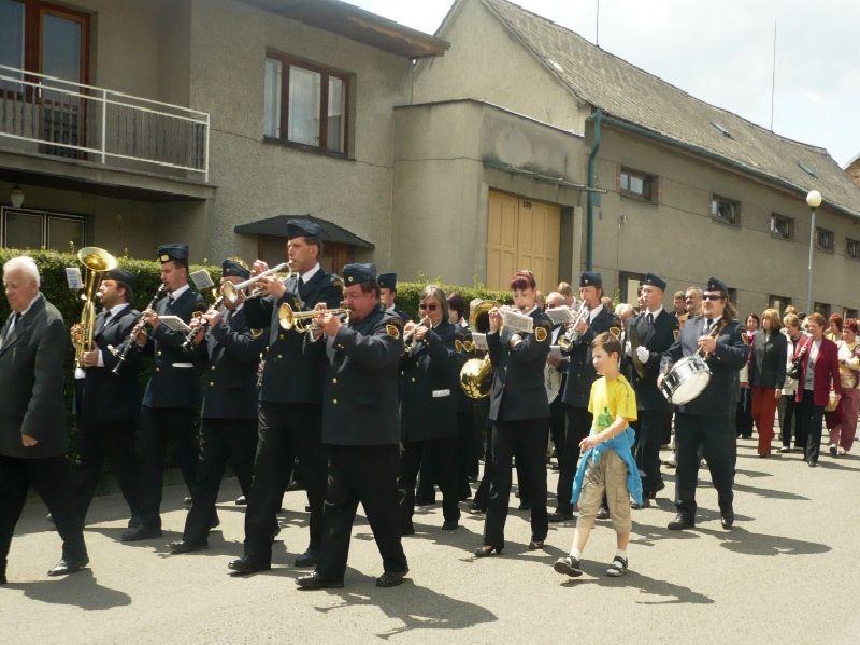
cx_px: 430
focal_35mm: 35
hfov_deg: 52.6
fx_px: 870
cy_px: 322
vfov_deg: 40.7
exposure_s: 1/160
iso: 100
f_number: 8
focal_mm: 5.8
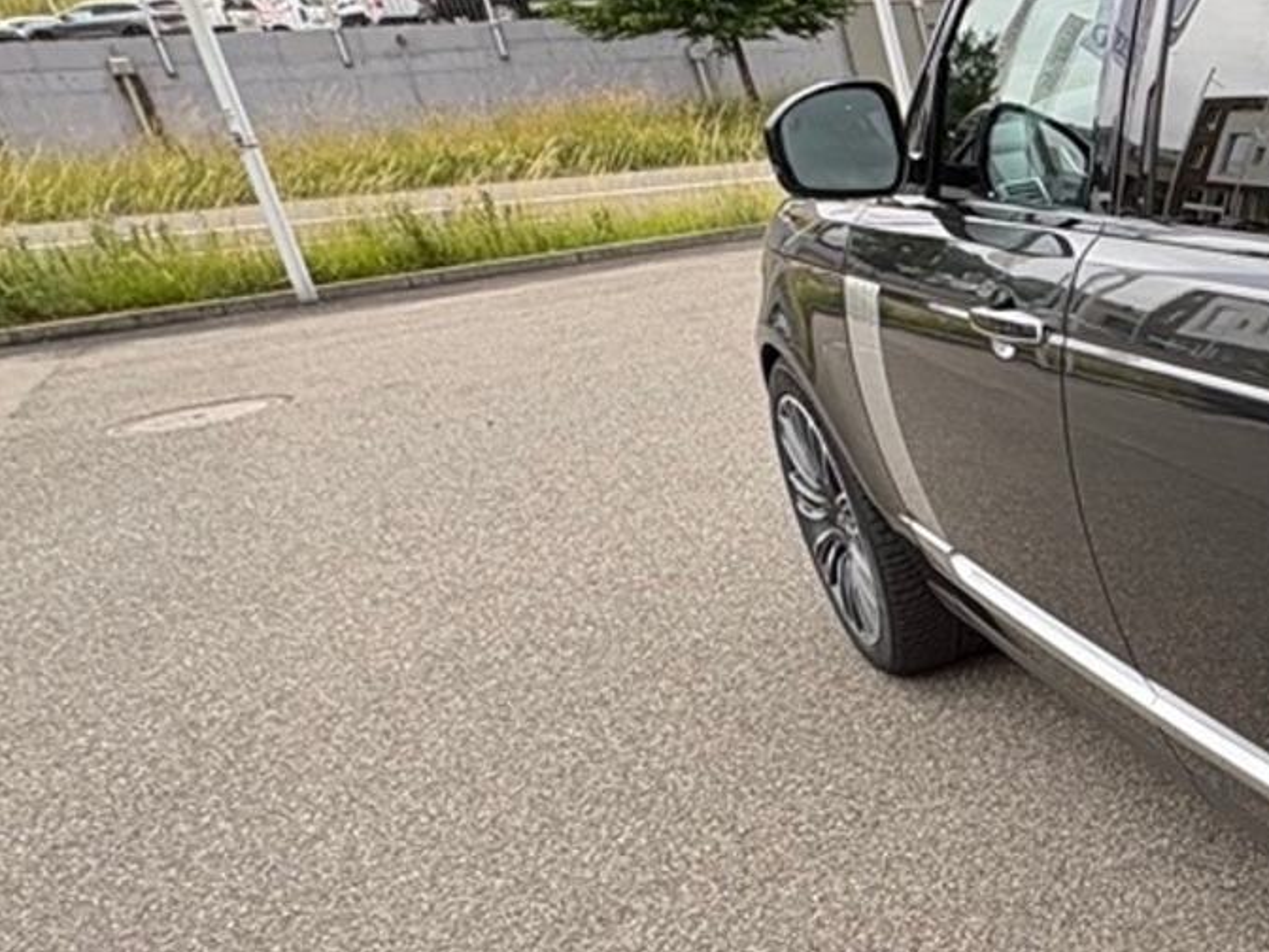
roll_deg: +3.4
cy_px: 576
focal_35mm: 42
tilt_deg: -20.5
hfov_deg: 31.3
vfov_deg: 34.2
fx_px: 1540
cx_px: 1751
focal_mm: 2.22
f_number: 2.2
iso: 80
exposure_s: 1/99
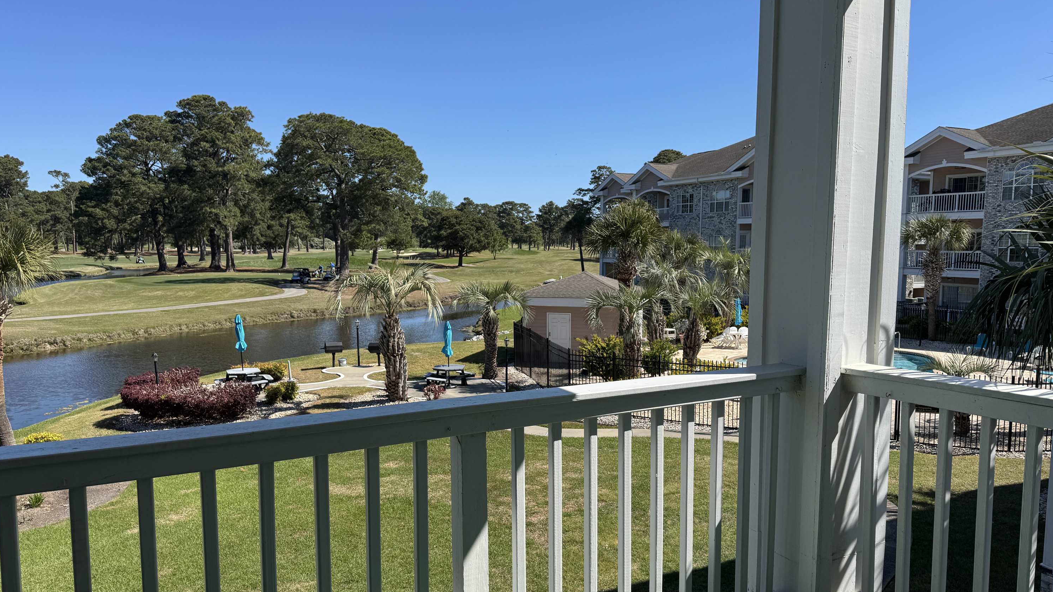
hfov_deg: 69.9
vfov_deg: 42.8
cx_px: 529
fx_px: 754
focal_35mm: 27
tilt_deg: -7.4
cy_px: 324
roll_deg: +0.3
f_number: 1.78
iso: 80
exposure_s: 1/4310
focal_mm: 6.76
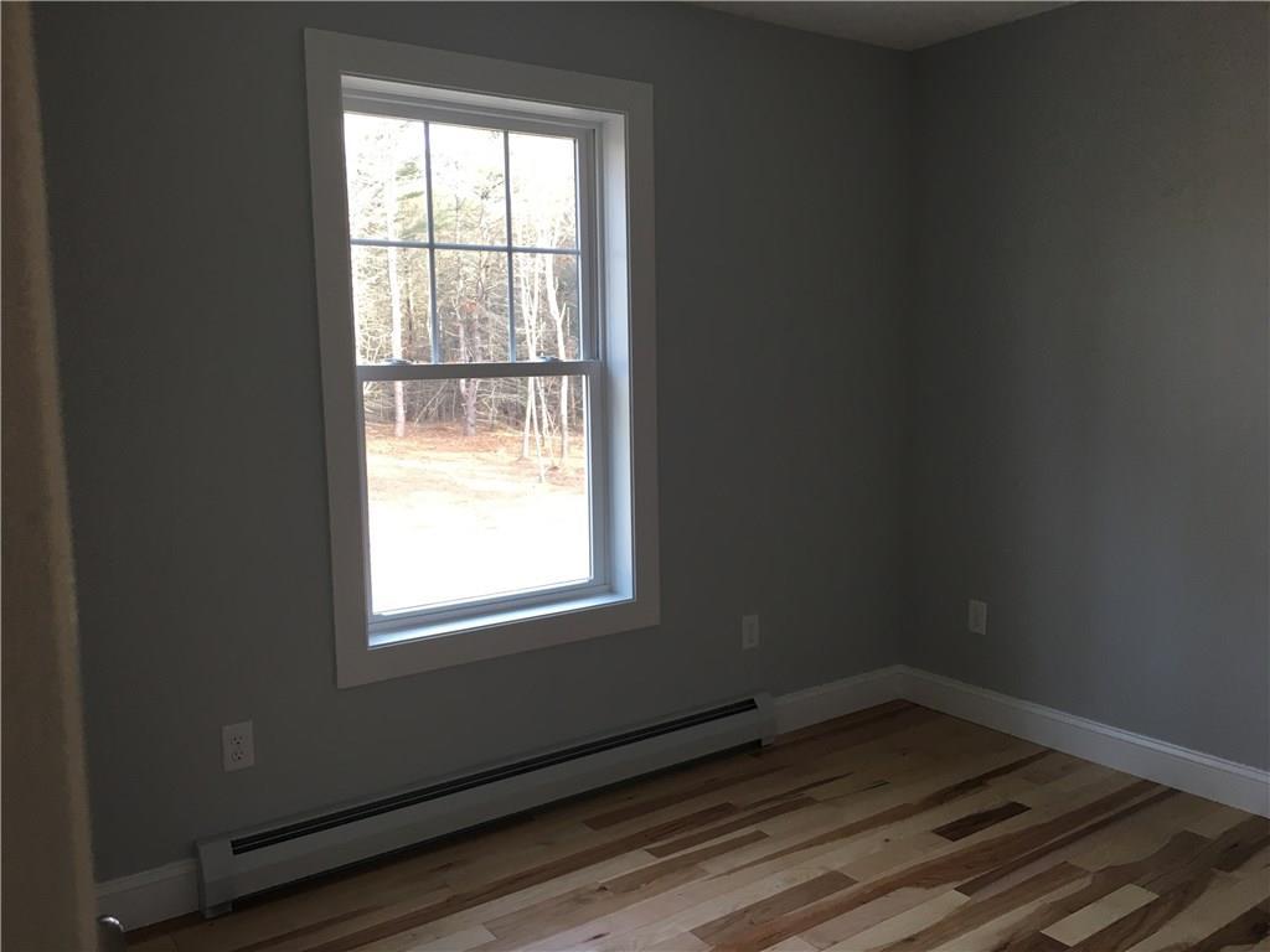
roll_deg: +1.1
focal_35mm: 29
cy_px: 476
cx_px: 635
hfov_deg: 61.7
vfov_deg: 48.2
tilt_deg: -6.0
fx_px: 1064
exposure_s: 1/30
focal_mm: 4.15
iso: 25
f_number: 2.2
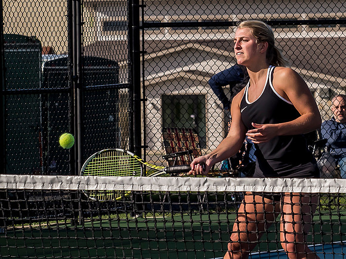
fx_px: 4507
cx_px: 315
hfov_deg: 4.4
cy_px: 127
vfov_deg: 3.3
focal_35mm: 451
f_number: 5
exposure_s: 1/1600
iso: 500
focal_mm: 82
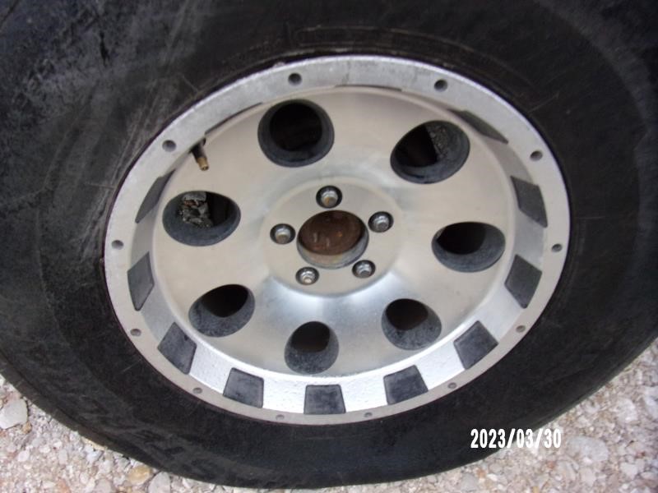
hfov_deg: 71.6
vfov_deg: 56.8
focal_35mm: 24
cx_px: 329
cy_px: 246
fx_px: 456
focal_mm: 4.3
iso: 254
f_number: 3.3
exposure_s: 1/34
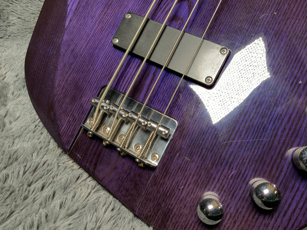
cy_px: 115
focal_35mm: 29
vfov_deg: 48.2
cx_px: 154
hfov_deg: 61.7
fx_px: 257
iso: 40
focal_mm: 3
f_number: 1.8
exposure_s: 1/104
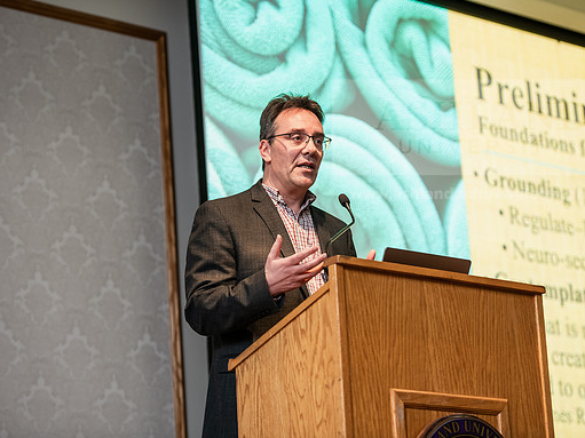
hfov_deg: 18.4
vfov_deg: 13.8
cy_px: 218
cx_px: 298
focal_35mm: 107
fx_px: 1808
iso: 1000
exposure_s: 1/200
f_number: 3.2
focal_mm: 98
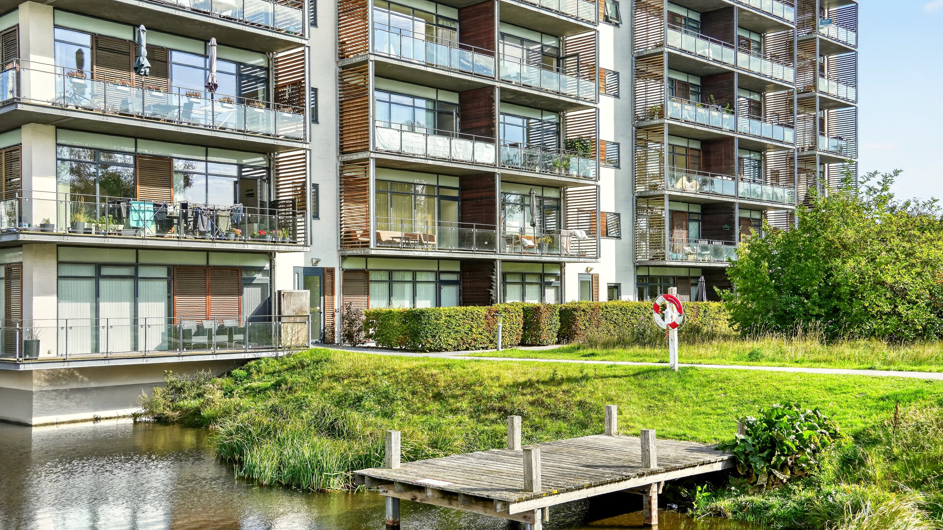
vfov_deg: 30.4
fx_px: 975
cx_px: 472
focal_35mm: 39
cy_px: 283
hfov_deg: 51.6
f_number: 8
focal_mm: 37
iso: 400
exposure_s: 1/200
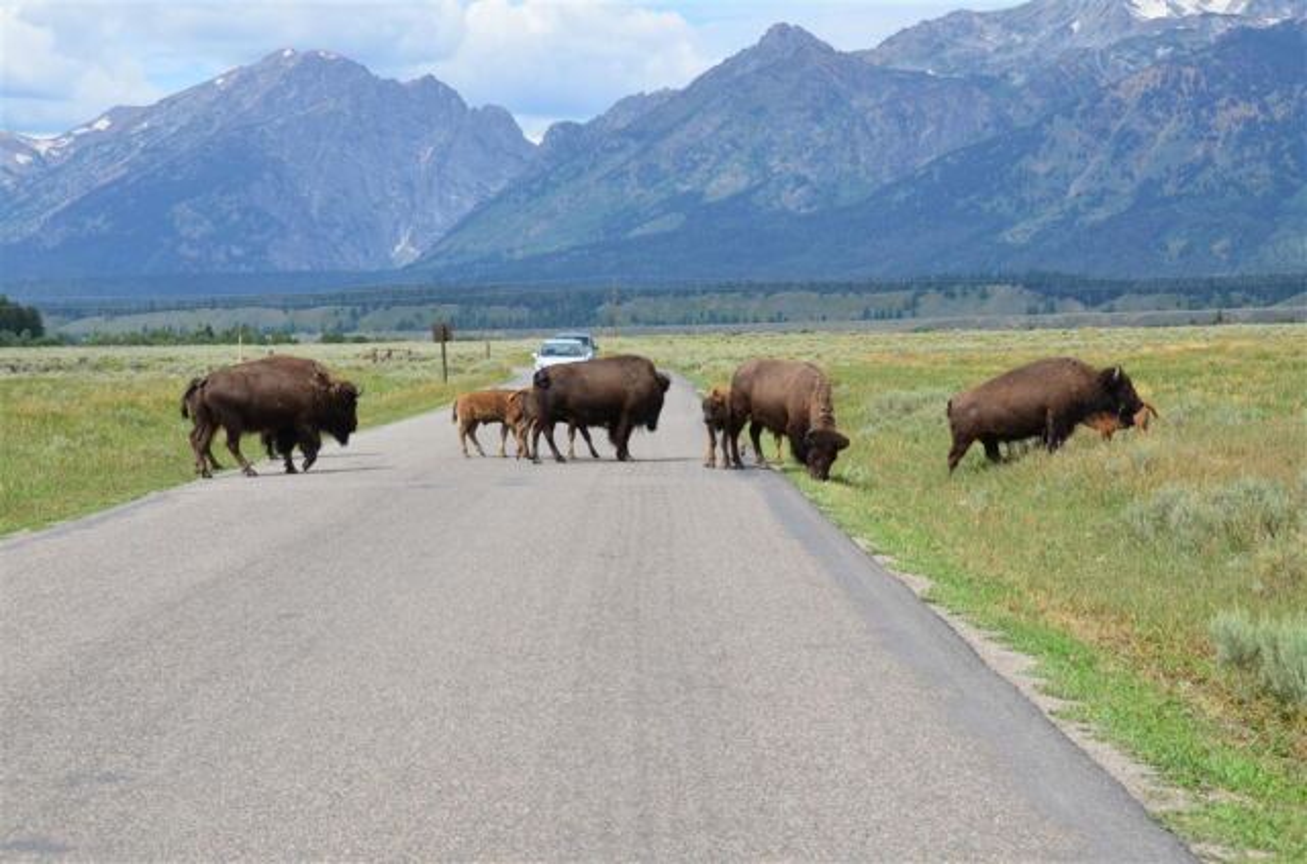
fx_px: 2607
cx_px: 654
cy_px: 432
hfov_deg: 28.1
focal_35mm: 72
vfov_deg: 18.8
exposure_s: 1/400
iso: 200
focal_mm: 48
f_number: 11
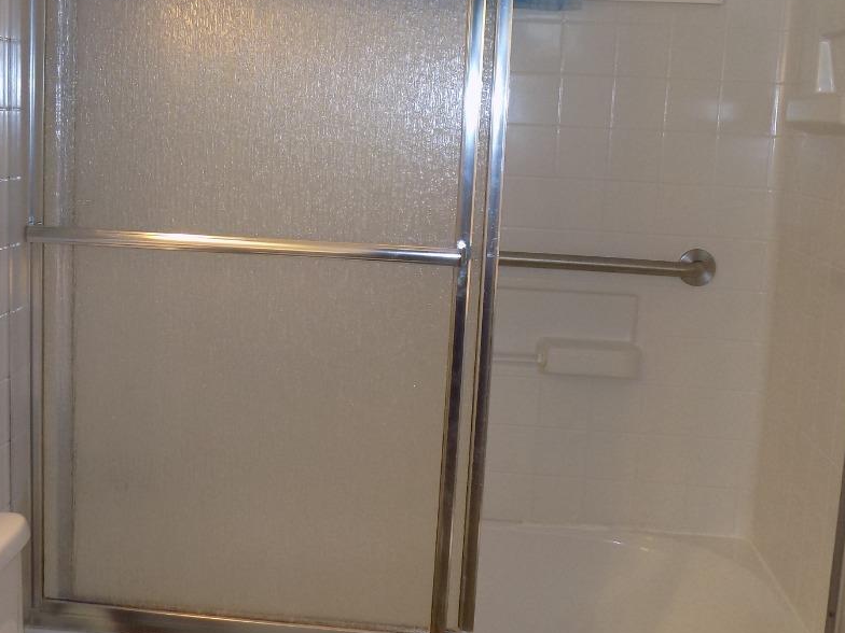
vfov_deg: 32.8
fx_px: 1074
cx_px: 351
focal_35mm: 44
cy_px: 262
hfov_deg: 42.8
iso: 140
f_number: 3.1
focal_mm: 4
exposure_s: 1/30
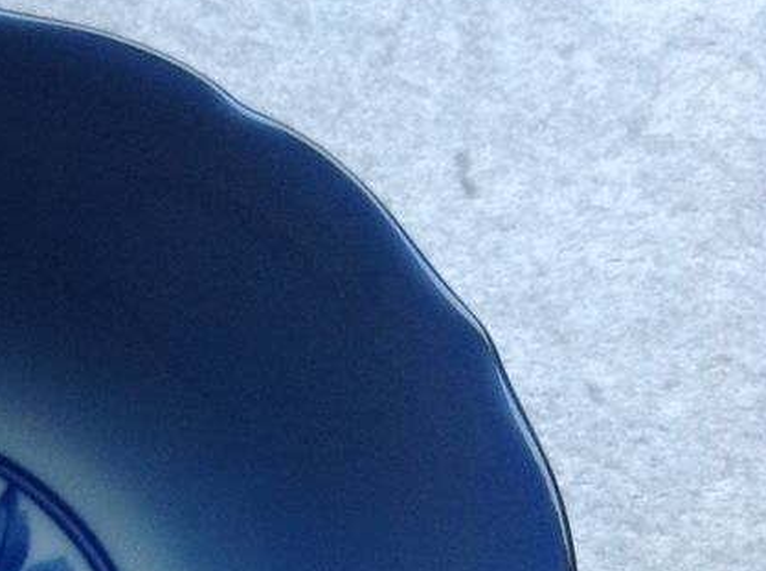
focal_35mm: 84
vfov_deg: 16.8
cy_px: 660
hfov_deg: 21.7
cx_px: -147
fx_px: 1855
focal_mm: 4.28
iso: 100
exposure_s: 1/15
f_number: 2.4
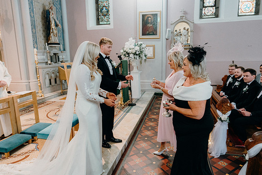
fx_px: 175
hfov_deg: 73.7
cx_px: 131
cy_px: 88
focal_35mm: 24
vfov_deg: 53.2
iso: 4000
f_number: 3.5
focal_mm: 24
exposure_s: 1/160
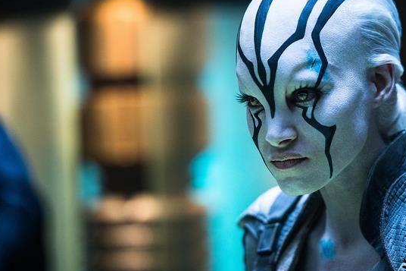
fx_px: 2649
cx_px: 244
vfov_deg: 5.8
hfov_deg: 8.8
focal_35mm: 235
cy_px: 124
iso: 3200
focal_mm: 180
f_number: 3.5
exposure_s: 1/160
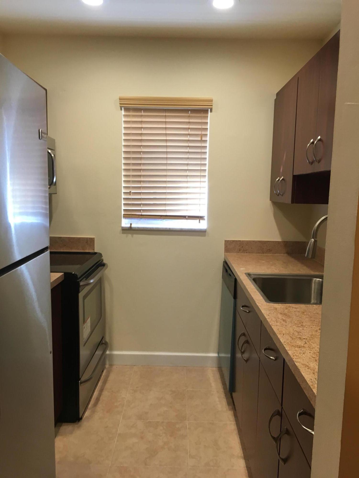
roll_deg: -1.6
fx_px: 401
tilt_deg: -8.0
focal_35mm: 29
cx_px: 180
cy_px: 239
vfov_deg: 61.7
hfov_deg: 48.2
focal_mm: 4.15
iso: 50
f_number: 2.2
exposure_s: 1/30
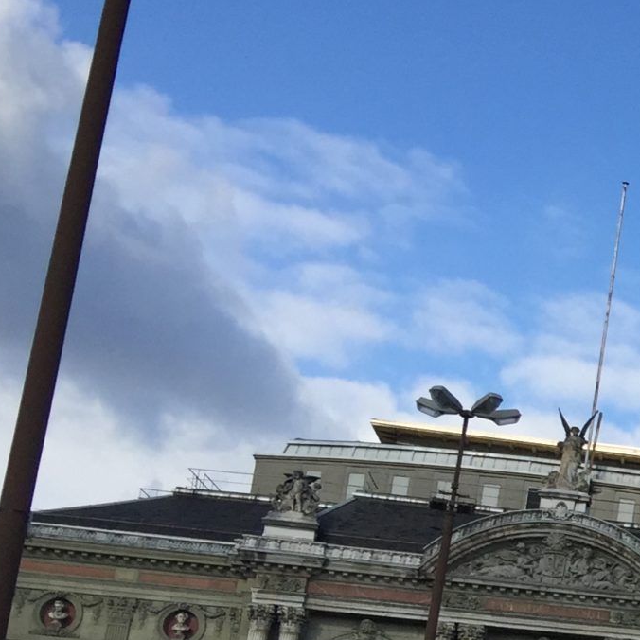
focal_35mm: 97
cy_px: 589
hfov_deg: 15.3
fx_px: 2029
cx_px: 1184
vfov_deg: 17.6
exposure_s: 1/1799
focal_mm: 4.15
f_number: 2.2
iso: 32
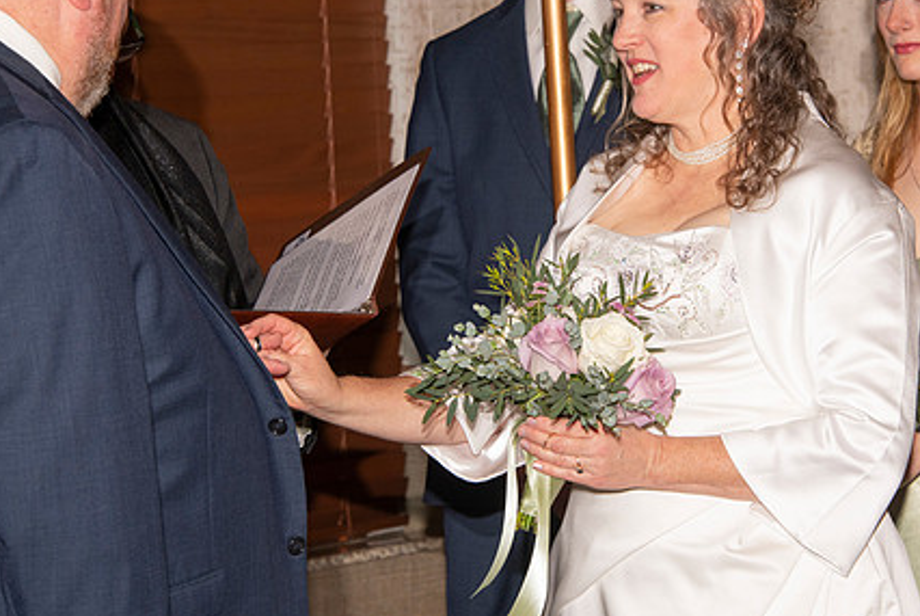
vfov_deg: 8.1
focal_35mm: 170
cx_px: 598
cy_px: 219
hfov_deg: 12.1
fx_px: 4349
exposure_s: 1/160
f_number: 9
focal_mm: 125
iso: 1000
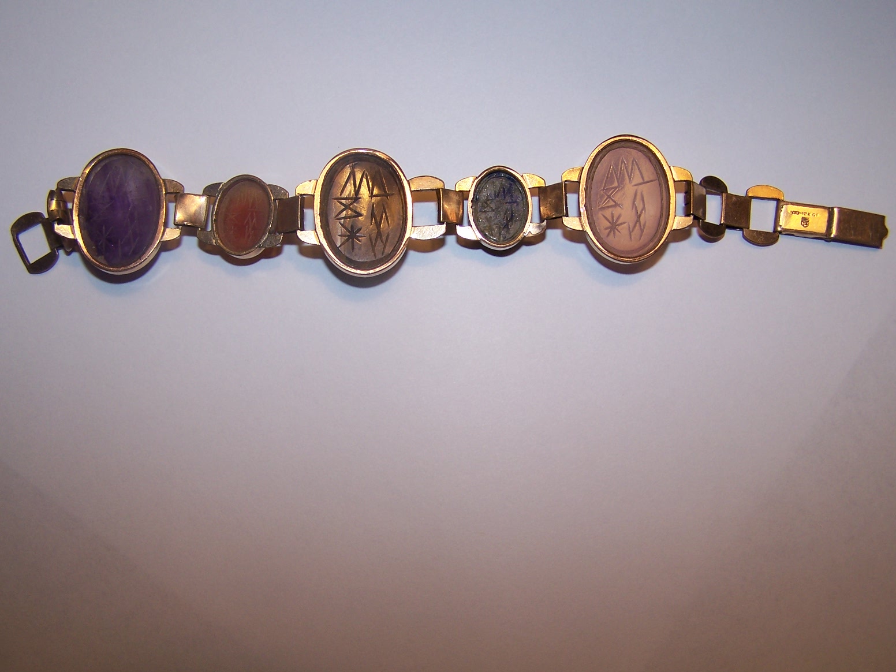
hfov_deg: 49.0
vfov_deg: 37.7
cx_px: 448
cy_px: 336
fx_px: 984
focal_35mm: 38
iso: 80
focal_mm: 6.3
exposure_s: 1/60
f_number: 2.8
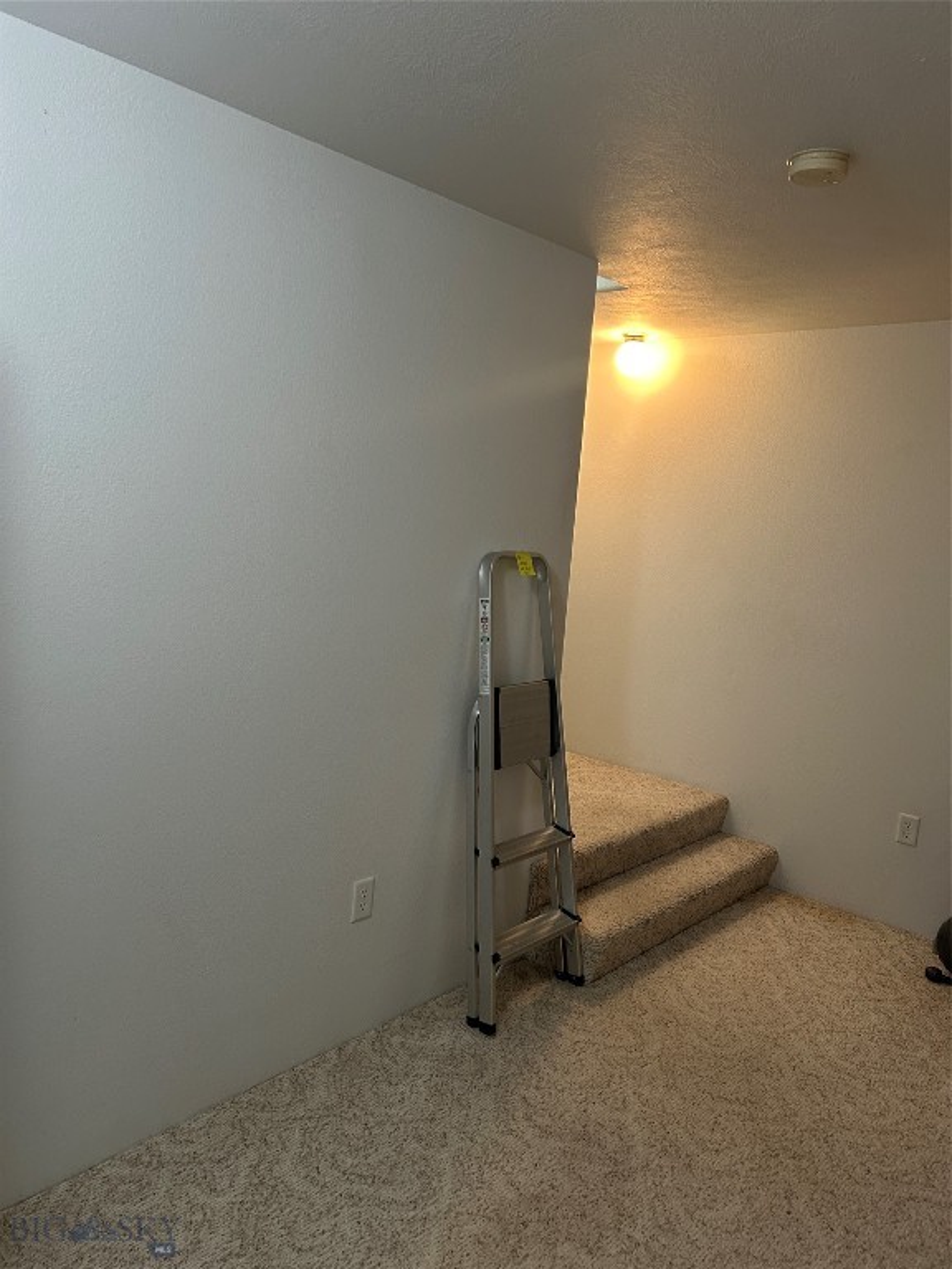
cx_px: 476
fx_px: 953
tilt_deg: -7.7
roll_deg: -4.5
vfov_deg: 67.3
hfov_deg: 53.1
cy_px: 634
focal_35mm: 26
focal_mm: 5.7
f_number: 1.5
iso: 200
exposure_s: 1/60
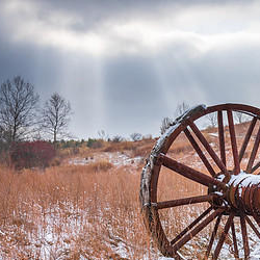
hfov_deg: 25.5
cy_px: 168
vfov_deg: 27.2
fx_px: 535
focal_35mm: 63
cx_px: 278
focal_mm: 32
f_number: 13
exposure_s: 1/90
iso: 64
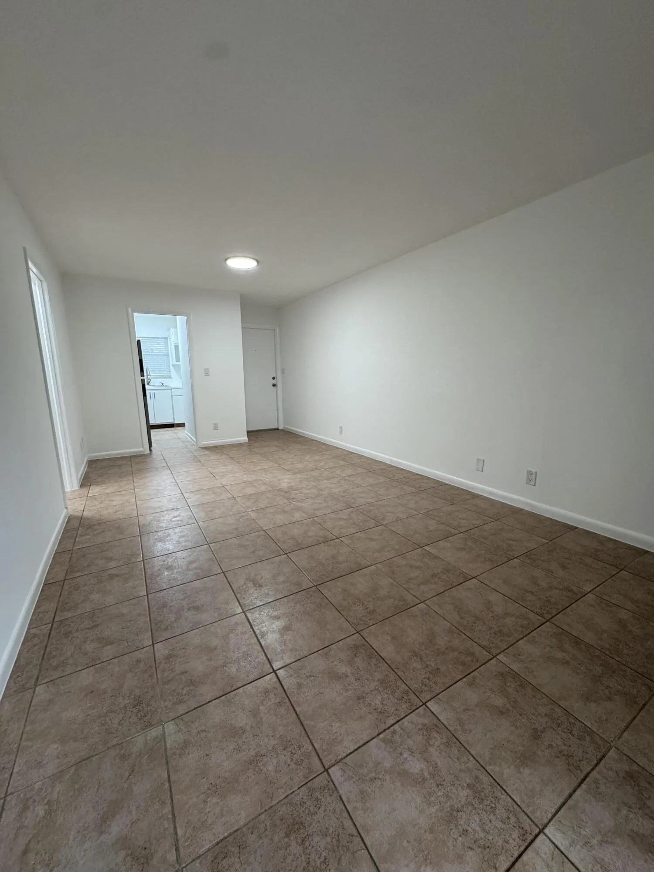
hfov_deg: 85.7
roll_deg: +1.0
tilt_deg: -10.2
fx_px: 353
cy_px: 436
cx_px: 327
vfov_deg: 102.1
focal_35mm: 14
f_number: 2.2
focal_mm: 2.22
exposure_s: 1/120
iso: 250
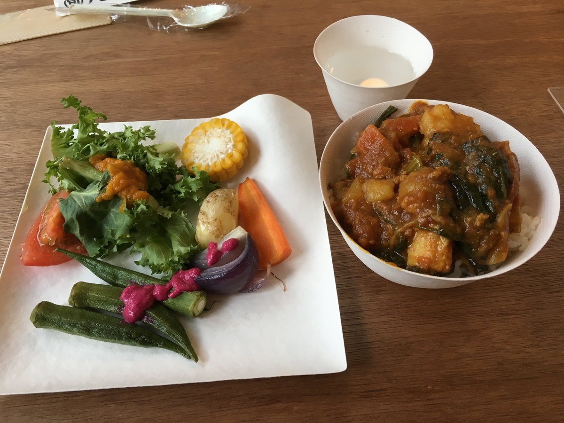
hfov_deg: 61.7
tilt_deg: -50.9
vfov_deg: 48.2
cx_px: 282
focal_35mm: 29
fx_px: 472
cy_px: 212
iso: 25
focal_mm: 4.15
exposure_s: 1/30
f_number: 2.2
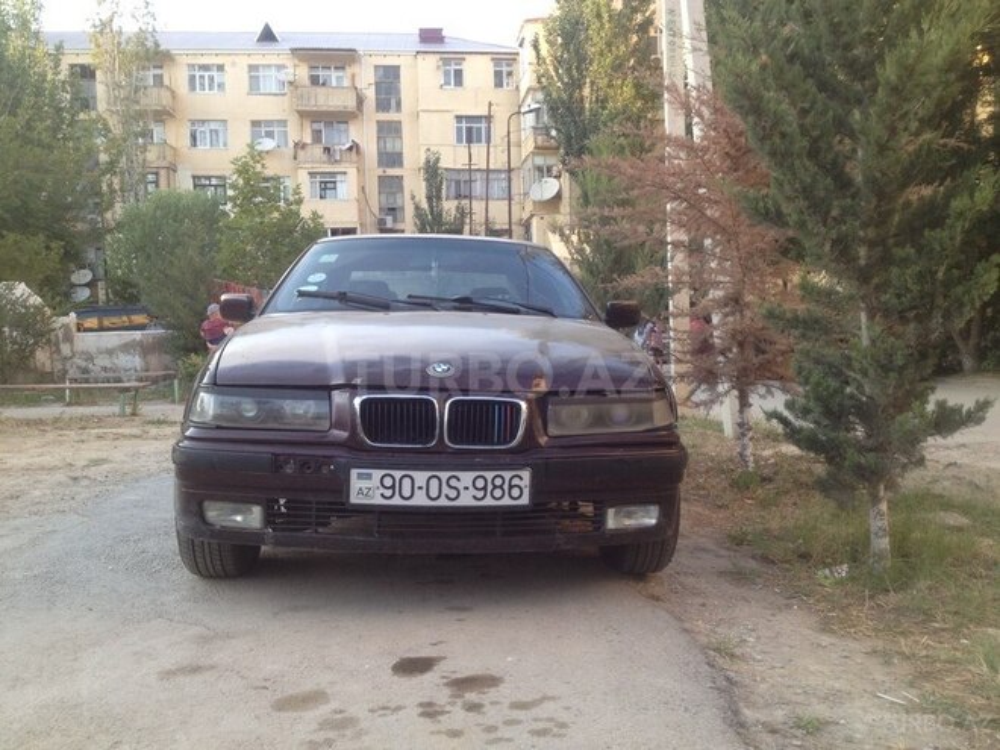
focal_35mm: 35
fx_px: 1011
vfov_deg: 40.7
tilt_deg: -3.9
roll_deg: +0.4
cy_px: 375
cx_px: 500
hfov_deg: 52.6
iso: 64
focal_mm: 4.28
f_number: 2.4
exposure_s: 1/120
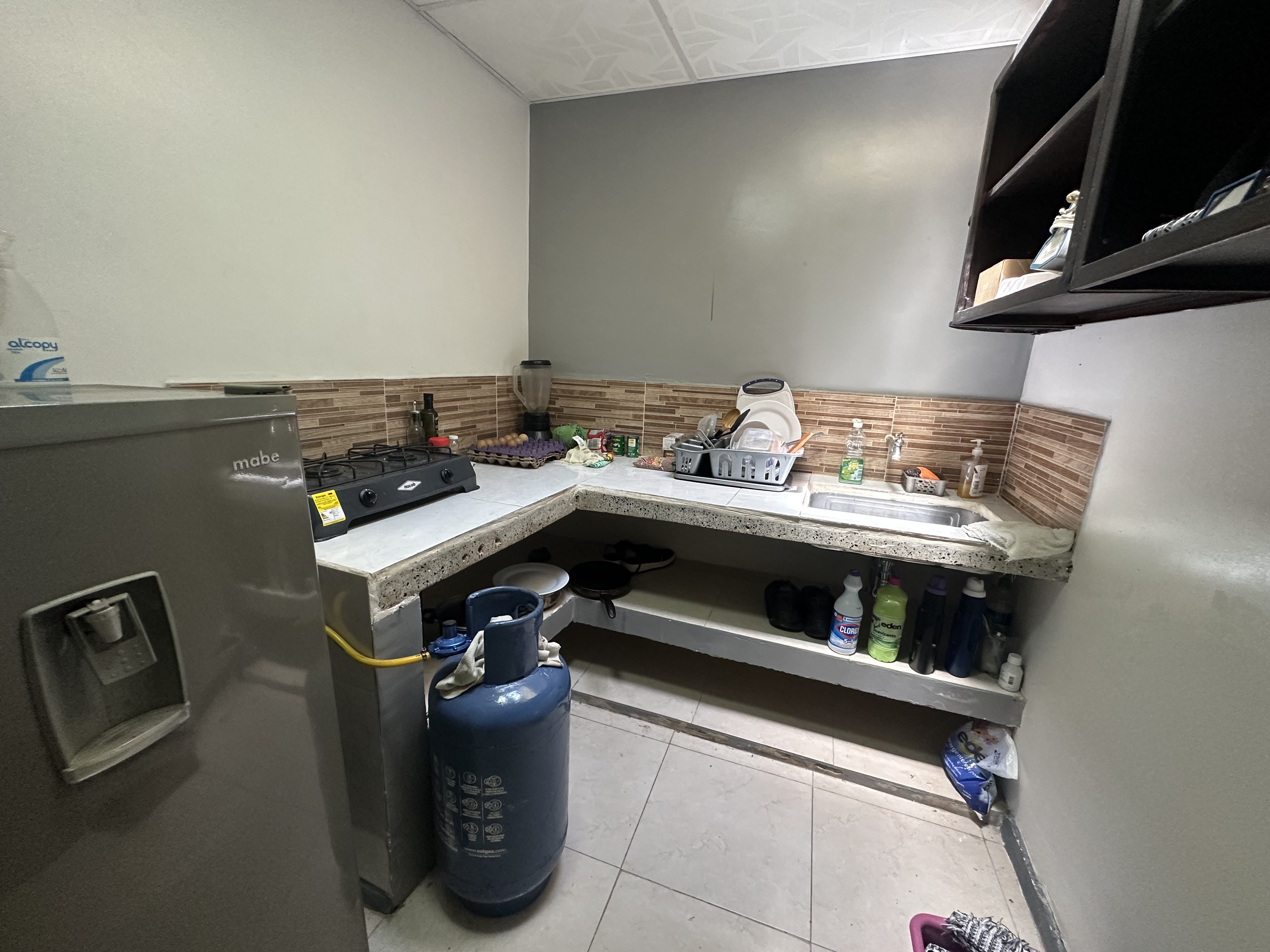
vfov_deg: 85.7
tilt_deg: -12.3
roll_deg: -3.3
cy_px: 476
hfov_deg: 102.1
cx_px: 635
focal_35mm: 14
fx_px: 514
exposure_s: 1/99
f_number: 2.2
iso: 320
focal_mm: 2.22
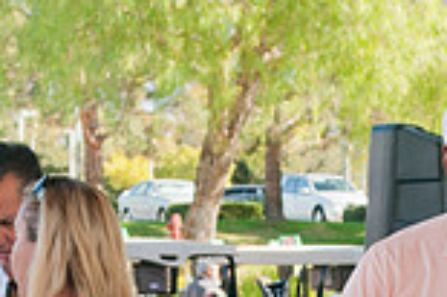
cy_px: 426
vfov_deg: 8.2
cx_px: 229
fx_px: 2022
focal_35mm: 163
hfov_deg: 12.6
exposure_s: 1/80
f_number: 5
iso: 200
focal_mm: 28
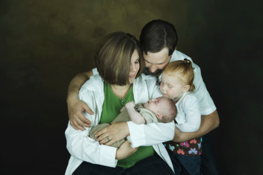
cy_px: 88
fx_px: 365
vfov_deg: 27.0
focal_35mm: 50
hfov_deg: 39.6
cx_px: 132
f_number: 4
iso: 160
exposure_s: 1/60
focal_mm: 50
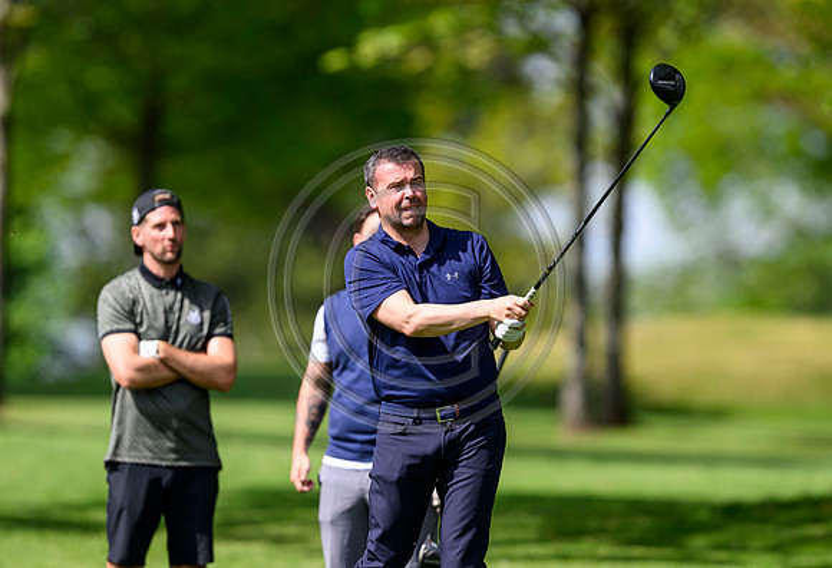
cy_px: 310
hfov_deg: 3.6
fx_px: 13112
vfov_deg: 2.5
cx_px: 466
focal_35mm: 563
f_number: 3.5
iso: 500
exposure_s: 1/4000
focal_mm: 400
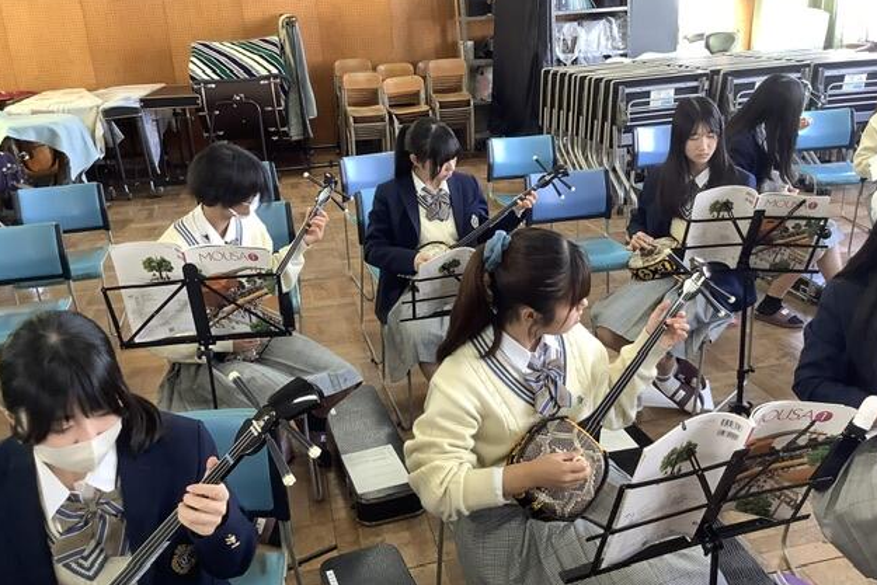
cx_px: 442
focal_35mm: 33
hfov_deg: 57.2
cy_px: 274
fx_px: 804
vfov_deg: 40.0
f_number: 2.4
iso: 125
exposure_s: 1/60
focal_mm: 3.3
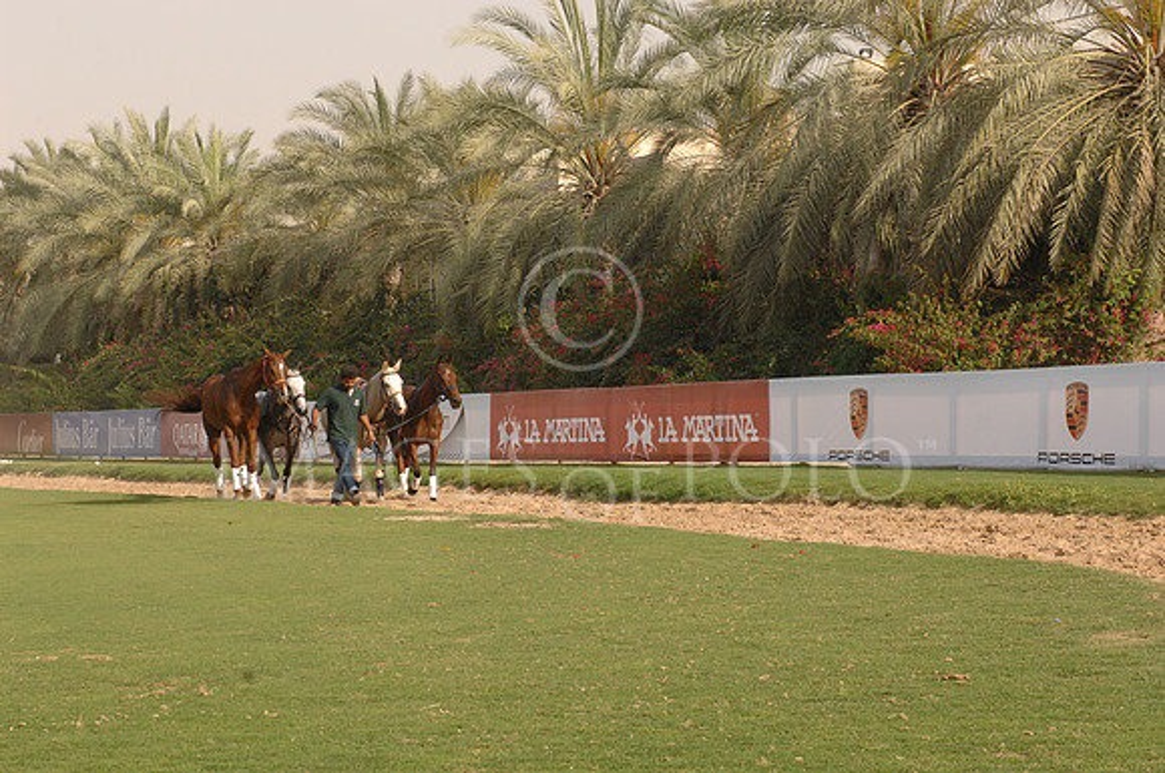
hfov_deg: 19.5
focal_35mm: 105
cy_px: 386
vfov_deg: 13.0
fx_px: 3393
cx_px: 582
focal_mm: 70
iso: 320
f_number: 8.5
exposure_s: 1/320
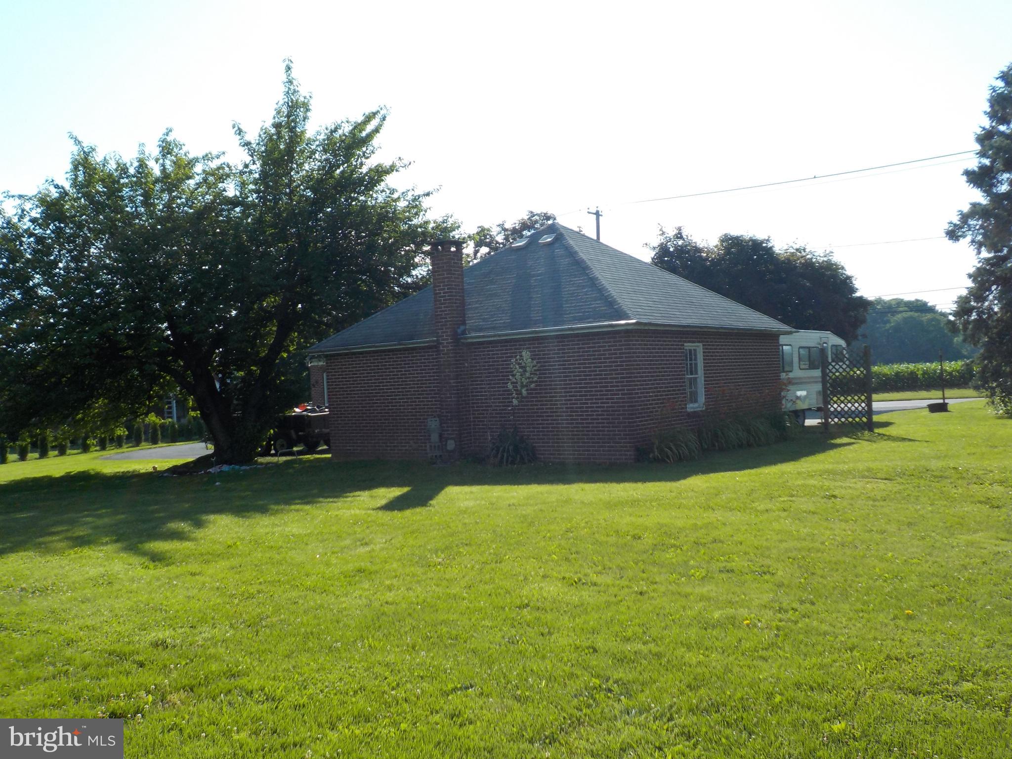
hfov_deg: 60.0
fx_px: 877
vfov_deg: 46.8
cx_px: 506
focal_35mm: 30
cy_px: 380
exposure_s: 1/1000
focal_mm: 4.1
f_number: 3.3
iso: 125
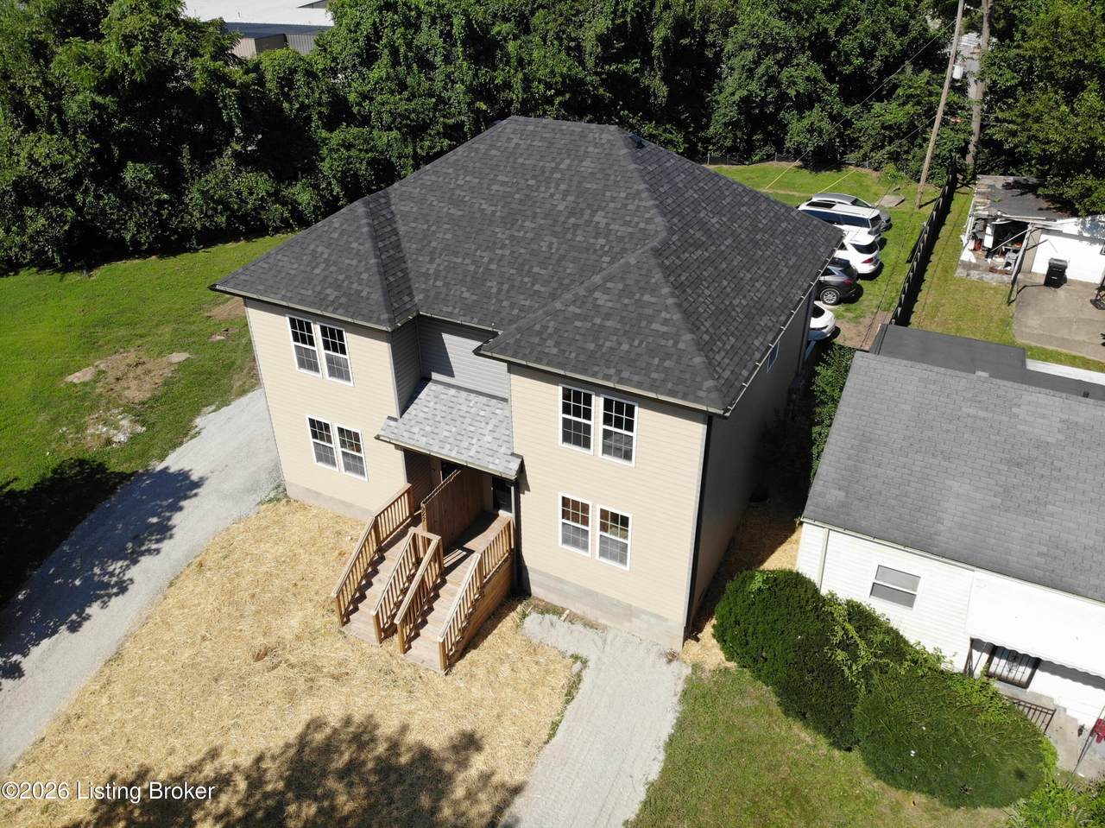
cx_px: 552
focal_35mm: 24
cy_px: 414
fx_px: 766
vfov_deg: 56.8
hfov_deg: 71.6
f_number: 2.8
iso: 100
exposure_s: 1/1075
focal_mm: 4.5
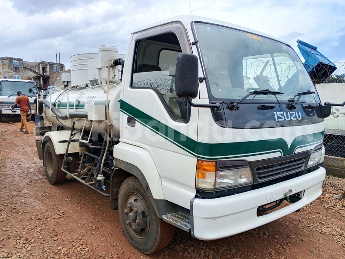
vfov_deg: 58.9
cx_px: 172
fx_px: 229
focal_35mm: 23
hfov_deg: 73.9
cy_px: 130
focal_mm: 4.09
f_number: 1.6
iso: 104
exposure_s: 1/168
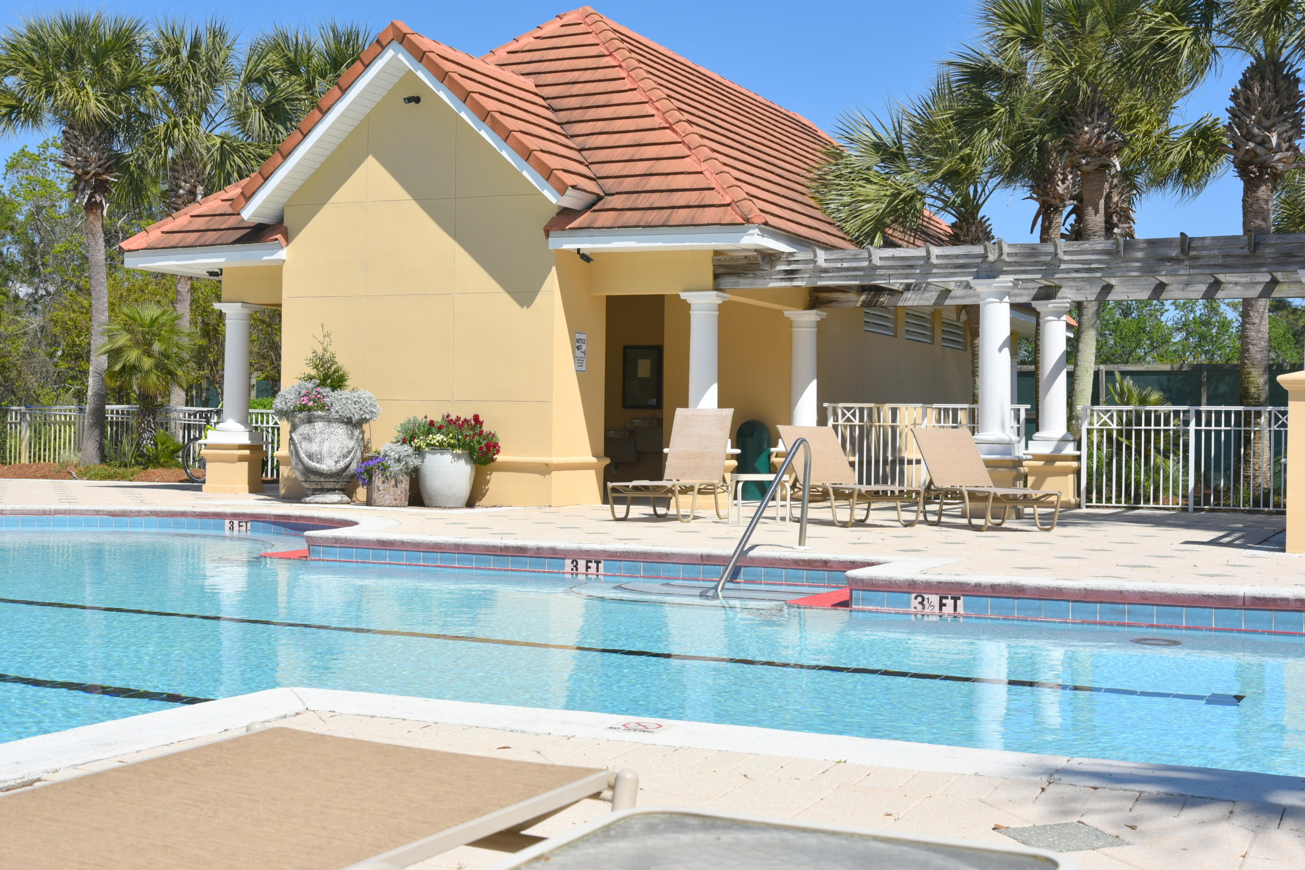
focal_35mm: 46
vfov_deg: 29.2
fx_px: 1667
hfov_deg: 42.7
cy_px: 435
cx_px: 652
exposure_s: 1/500
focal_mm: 46
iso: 200
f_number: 11
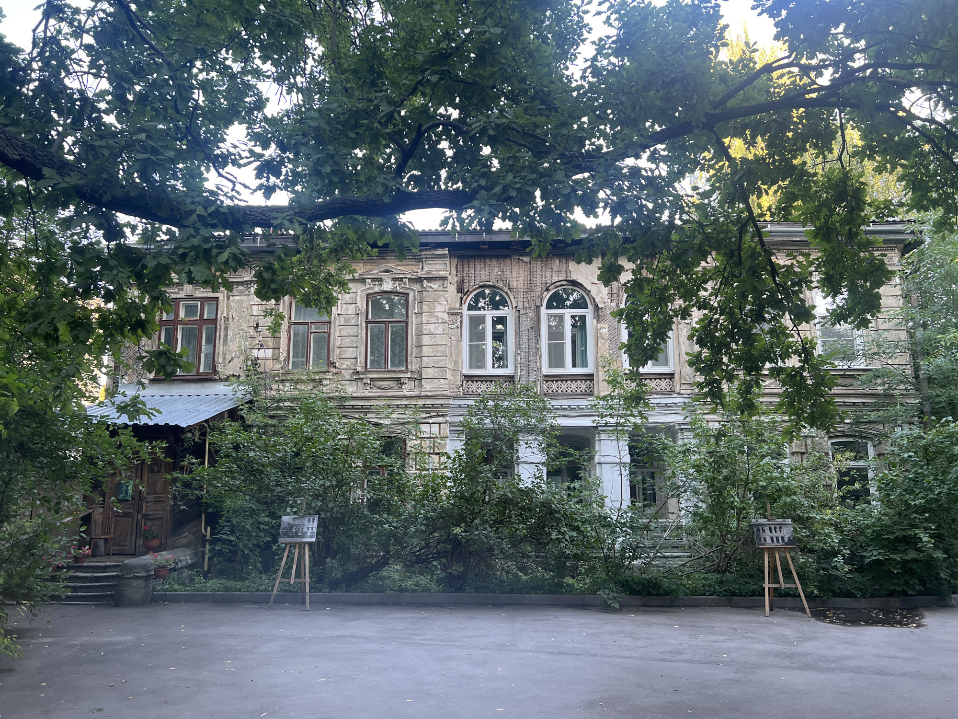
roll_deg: -0.5
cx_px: 479
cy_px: 360
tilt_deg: +11.4
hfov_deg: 67.3
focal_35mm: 26
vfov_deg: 53.1
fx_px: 720
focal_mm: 5.7
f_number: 1.5
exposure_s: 1/121
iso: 80
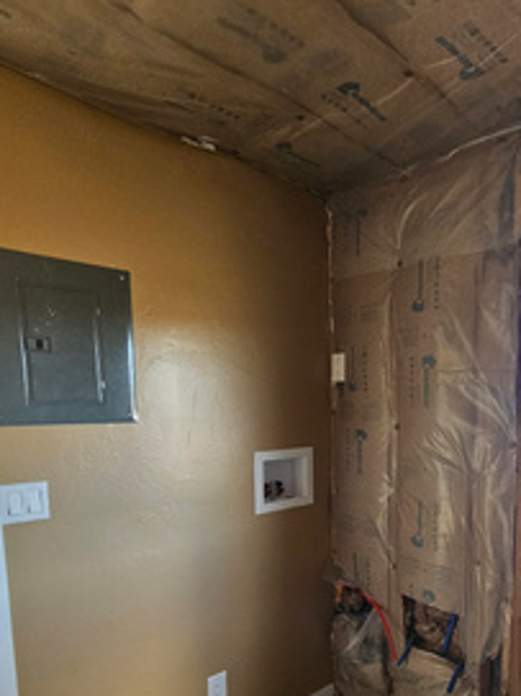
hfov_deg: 54.8
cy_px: 467
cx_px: 416
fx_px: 462
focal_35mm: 23
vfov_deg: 71.6
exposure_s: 1/100
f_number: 2.2
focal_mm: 2.2
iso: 320
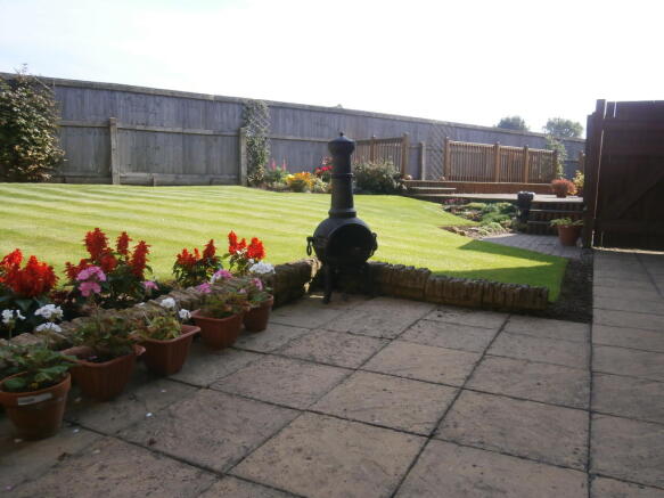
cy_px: 249
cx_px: 332
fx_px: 499
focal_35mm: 26
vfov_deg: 53.0
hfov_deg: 67.3
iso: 80
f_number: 2.8
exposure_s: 1/500
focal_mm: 4.7
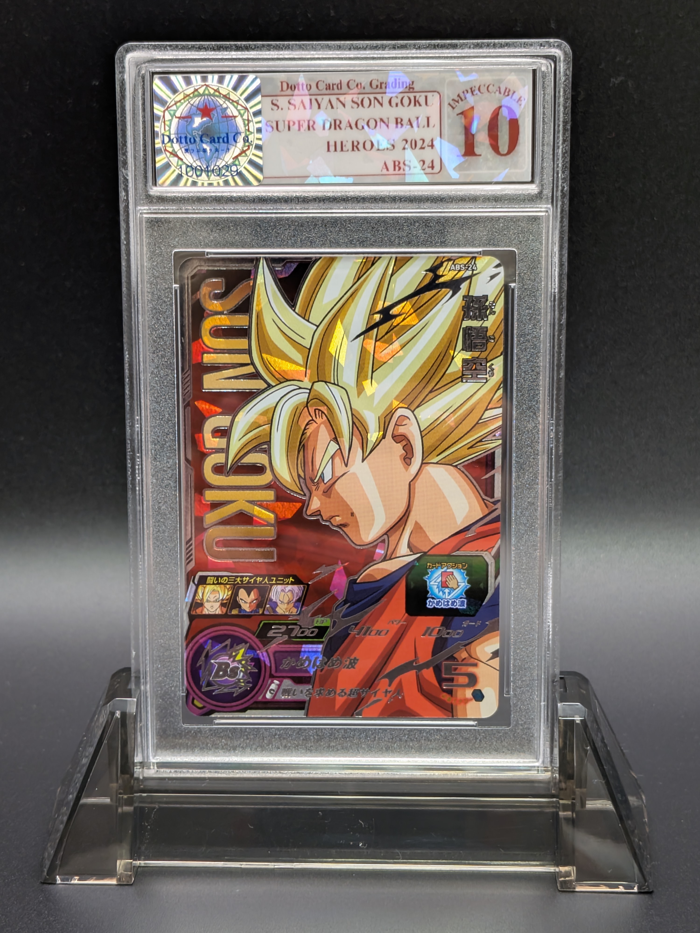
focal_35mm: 49
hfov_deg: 29.7
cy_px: 466
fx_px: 1321
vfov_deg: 38.9
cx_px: 350
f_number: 1.7
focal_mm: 4.53
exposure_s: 1/30
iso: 52
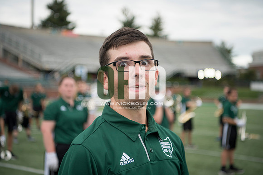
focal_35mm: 56
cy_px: 88
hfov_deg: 35.6
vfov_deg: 24.2
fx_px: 409
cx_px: 132
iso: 400
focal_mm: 56
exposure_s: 1/640
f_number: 2.8
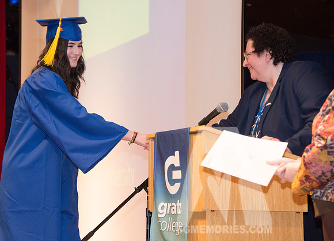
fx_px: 1342
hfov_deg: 14.2
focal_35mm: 141
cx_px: 129
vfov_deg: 10.2
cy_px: 128
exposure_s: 1/80
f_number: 5.3
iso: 2000
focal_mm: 112
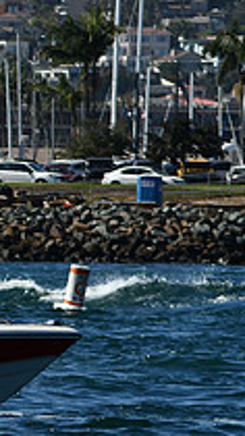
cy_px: 244
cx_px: -324
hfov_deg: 2.1
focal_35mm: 584
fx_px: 6750
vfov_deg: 3.7
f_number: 7.1
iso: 200
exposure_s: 1/1600
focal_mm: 135
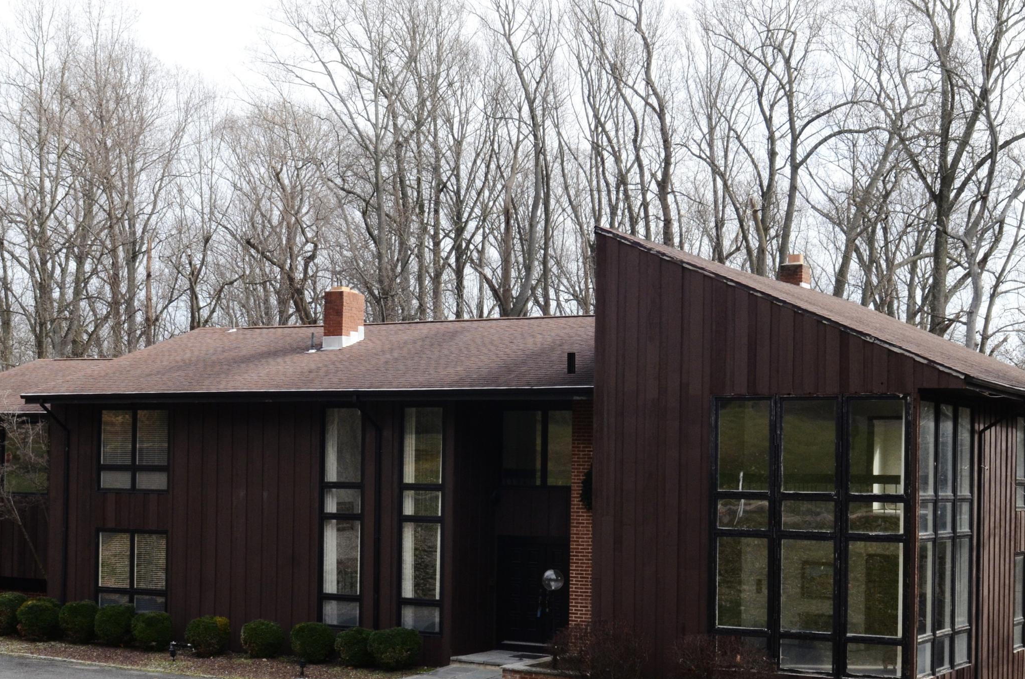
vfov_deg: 22.5
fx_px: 1697
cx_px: 504
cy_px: 467
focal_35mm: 60
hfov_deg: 33.6
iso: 800
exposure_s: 1/250
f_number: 13
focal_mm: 27
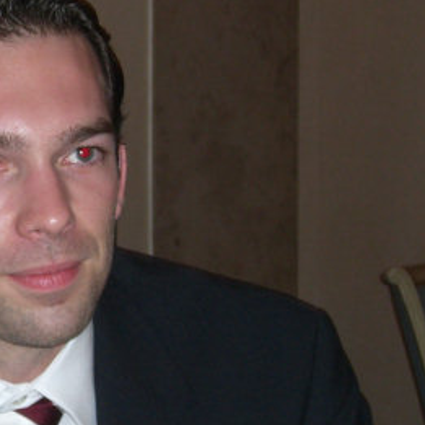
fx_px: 2375
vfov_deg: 10.2
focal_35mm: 171
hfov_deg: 10.2
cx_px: 26
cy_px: 246
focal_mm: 12.8
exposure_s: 1/60
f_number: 4.1
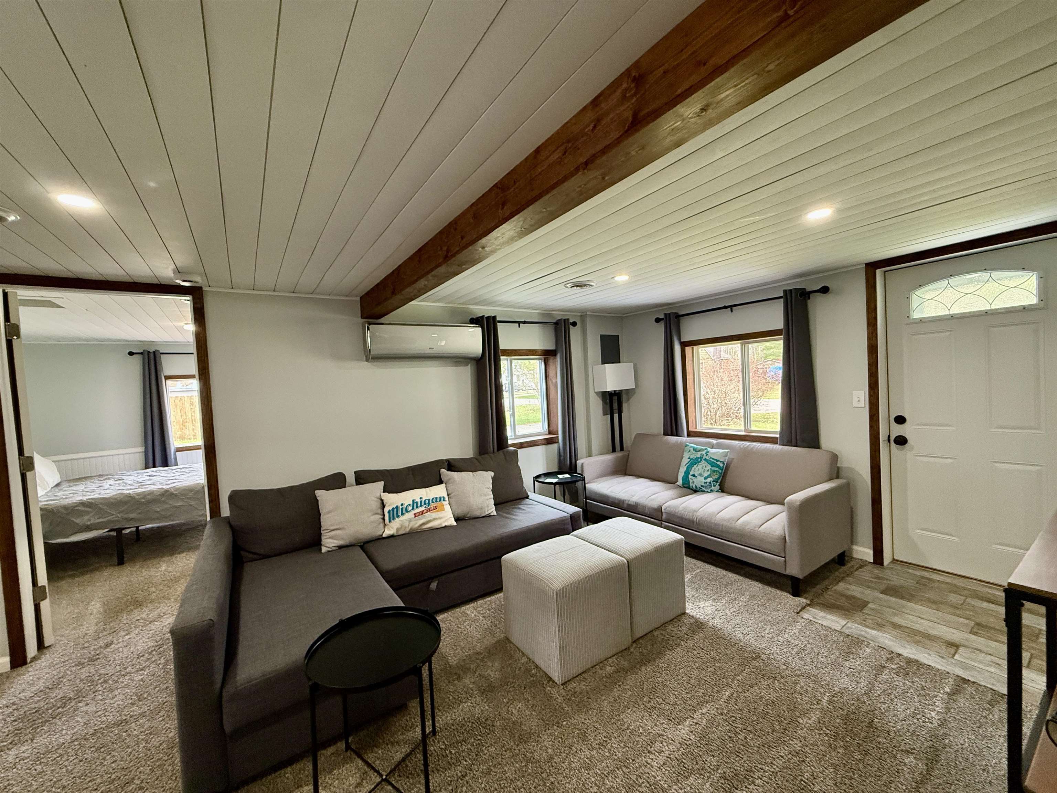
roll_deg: +3.1
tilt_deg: -2.2
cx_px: 528
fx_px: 427
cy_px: 396
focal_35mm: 14
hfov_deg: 102.1
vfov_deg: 85.7
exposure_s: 1/120
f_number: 2.2
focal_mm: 2.22
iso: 400
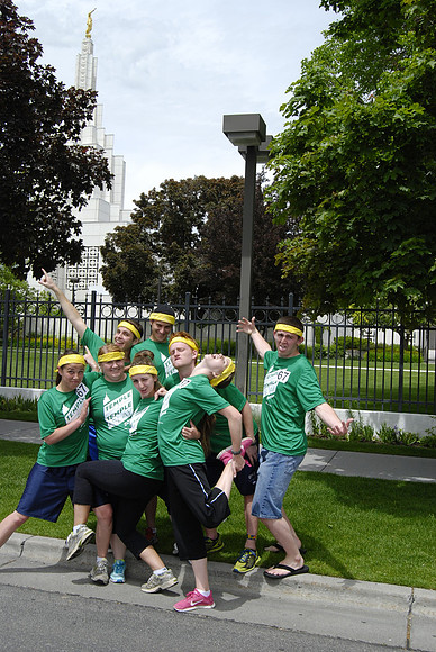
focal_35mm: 39
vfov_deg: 49.5
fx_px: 707
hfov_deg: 34.3
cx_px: 218
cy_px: 326
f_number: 10
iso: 400
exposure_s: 1/640
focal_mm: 26
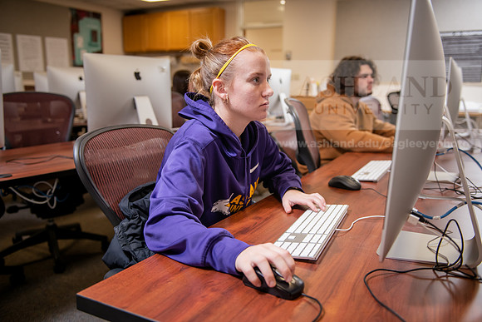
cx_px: 241
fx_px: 429
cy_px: 161
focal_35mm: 32
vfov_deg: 41.1
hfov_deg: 58.7
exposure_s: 1/200
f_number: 3.2
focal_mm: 32
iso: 640
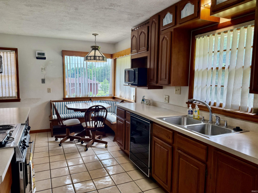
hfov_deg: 71.6
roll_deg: -0.2
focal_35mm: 24
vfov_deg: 56.8
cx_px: 129
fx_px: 179
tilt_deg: -6.1
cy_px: 96
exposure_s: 1/251
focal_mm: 6.76
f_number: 1.78
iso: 100
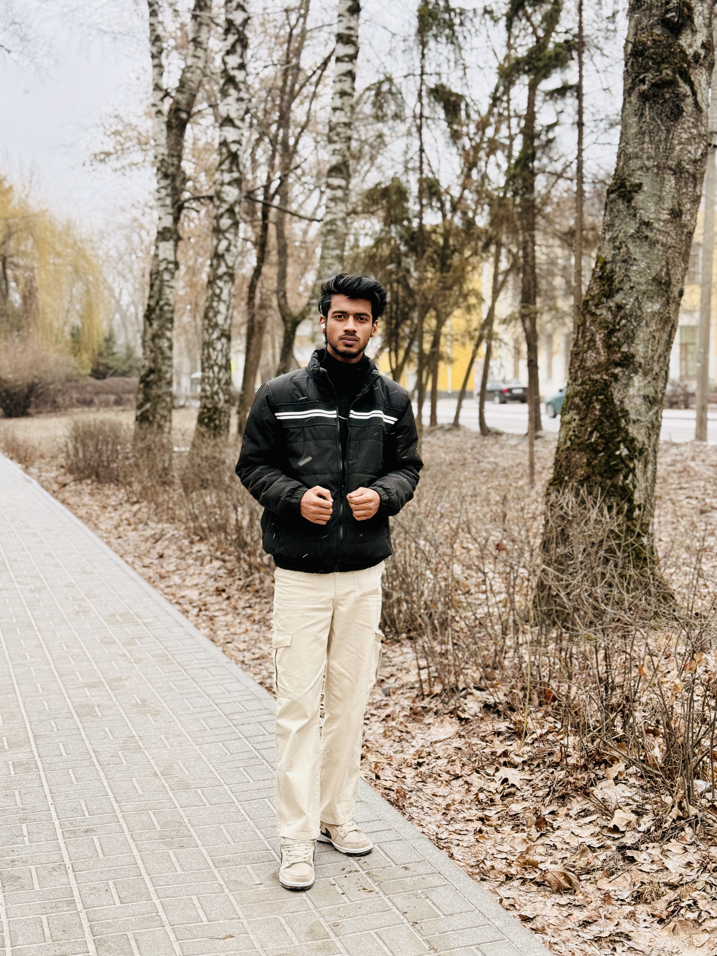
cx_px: 354
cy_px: 477
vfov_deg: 38.2
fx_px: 1381
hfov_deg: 29.1
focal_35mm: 50
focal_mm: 6.76
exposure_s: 1/114
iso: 125
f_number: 1.78
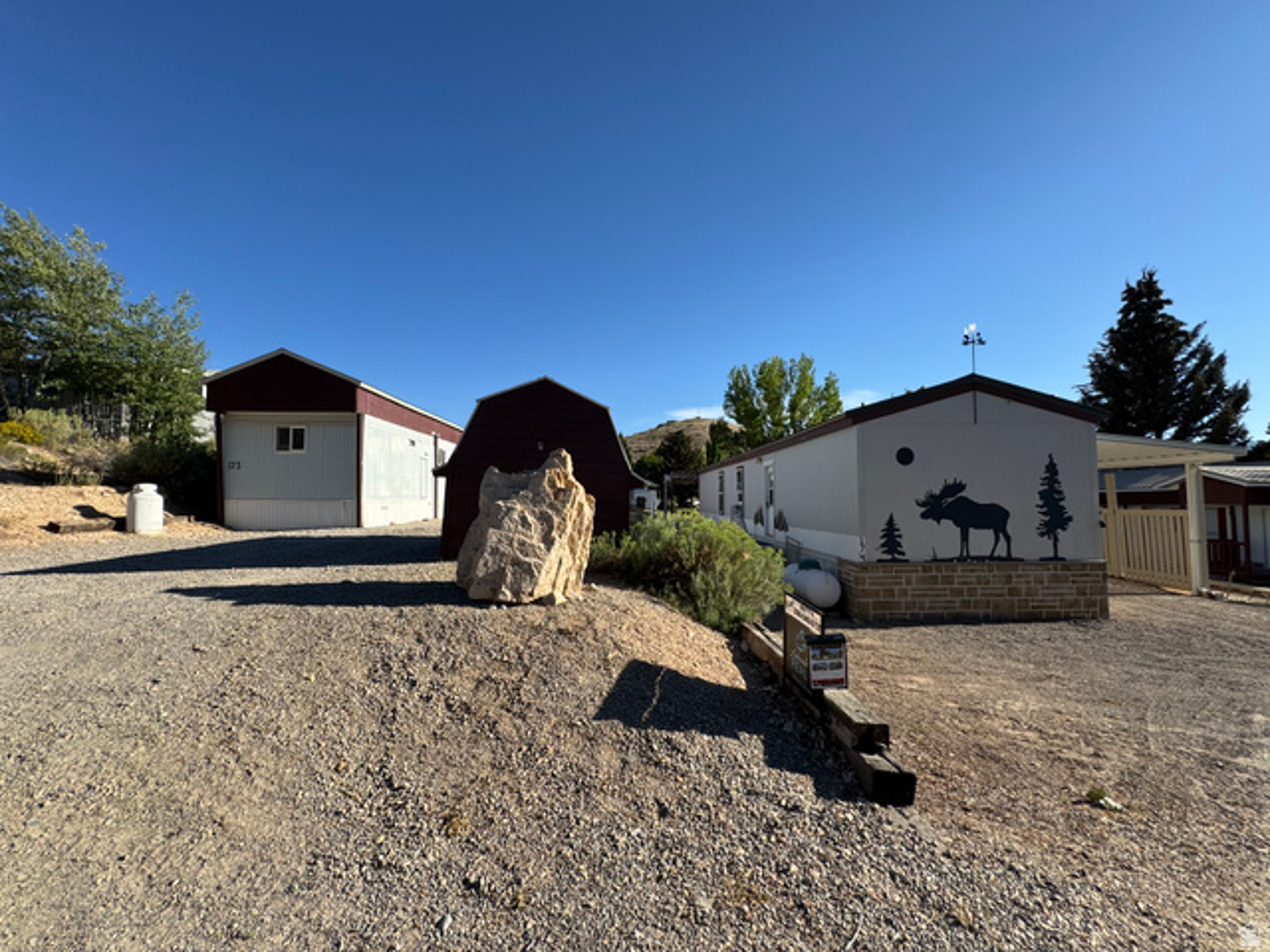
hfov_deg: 102.1
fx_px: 514
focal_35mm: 14
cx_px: 635
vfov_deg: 85.7
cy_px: 476
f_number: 2.2
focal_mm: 2.22
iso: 50
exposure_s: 1/1370
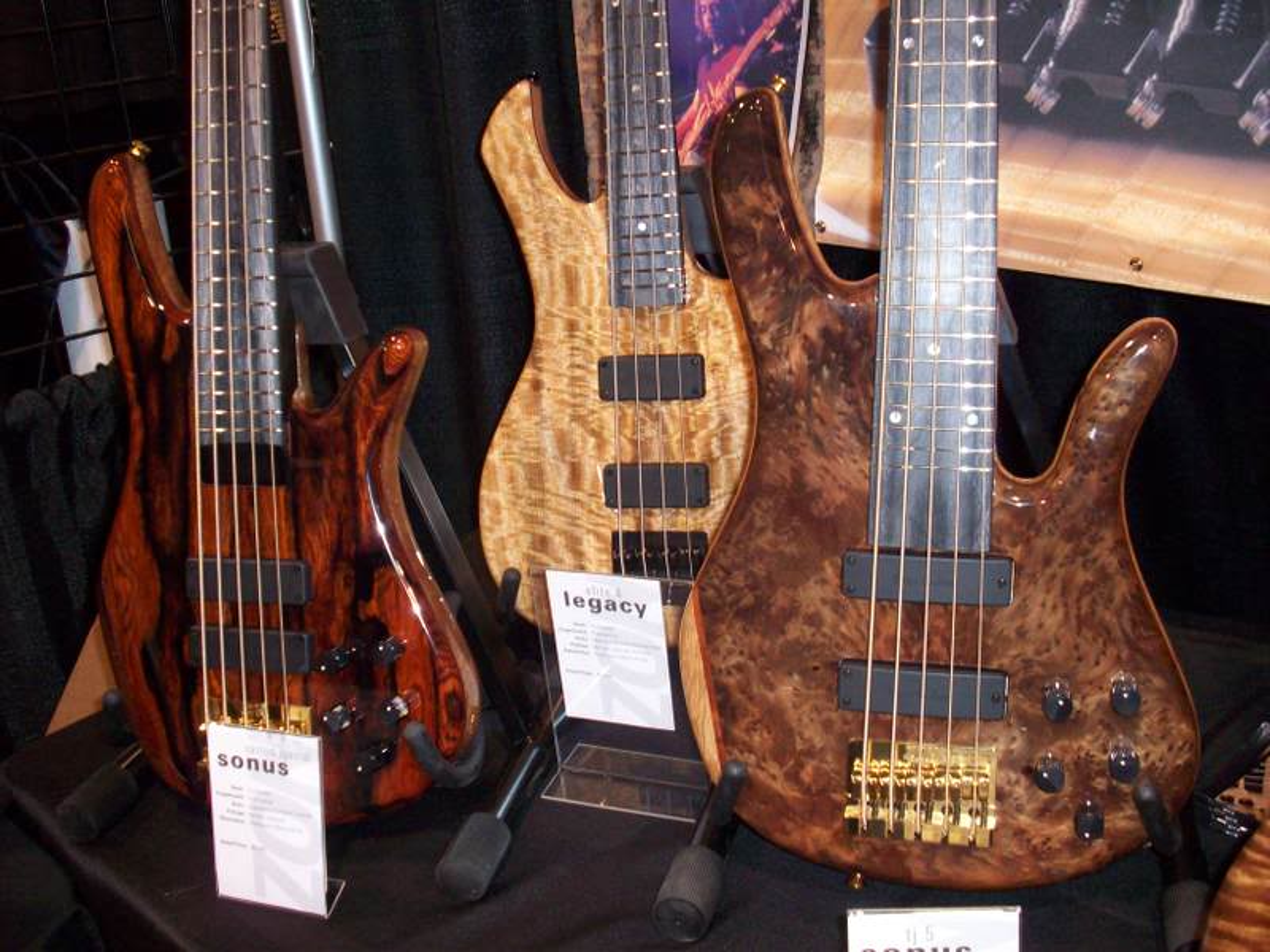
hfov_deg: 50.1
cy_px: 476
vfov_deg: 38.7
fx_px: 1357
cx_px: 635
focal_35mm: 37
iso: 160
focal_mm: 6.2
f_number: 2.8
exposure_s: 1/45
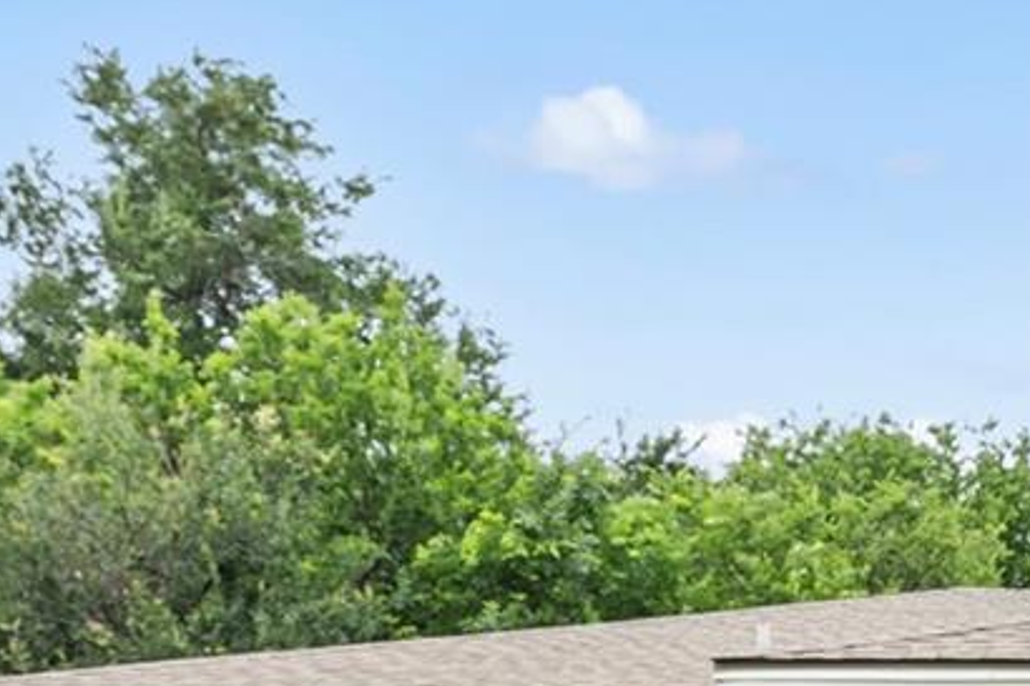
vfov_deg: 19.9
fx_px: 1716
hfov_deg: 25.3
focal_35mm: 60
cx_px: 1548
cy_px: 989
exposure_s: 1/30
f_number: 10
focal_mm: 12
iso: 100
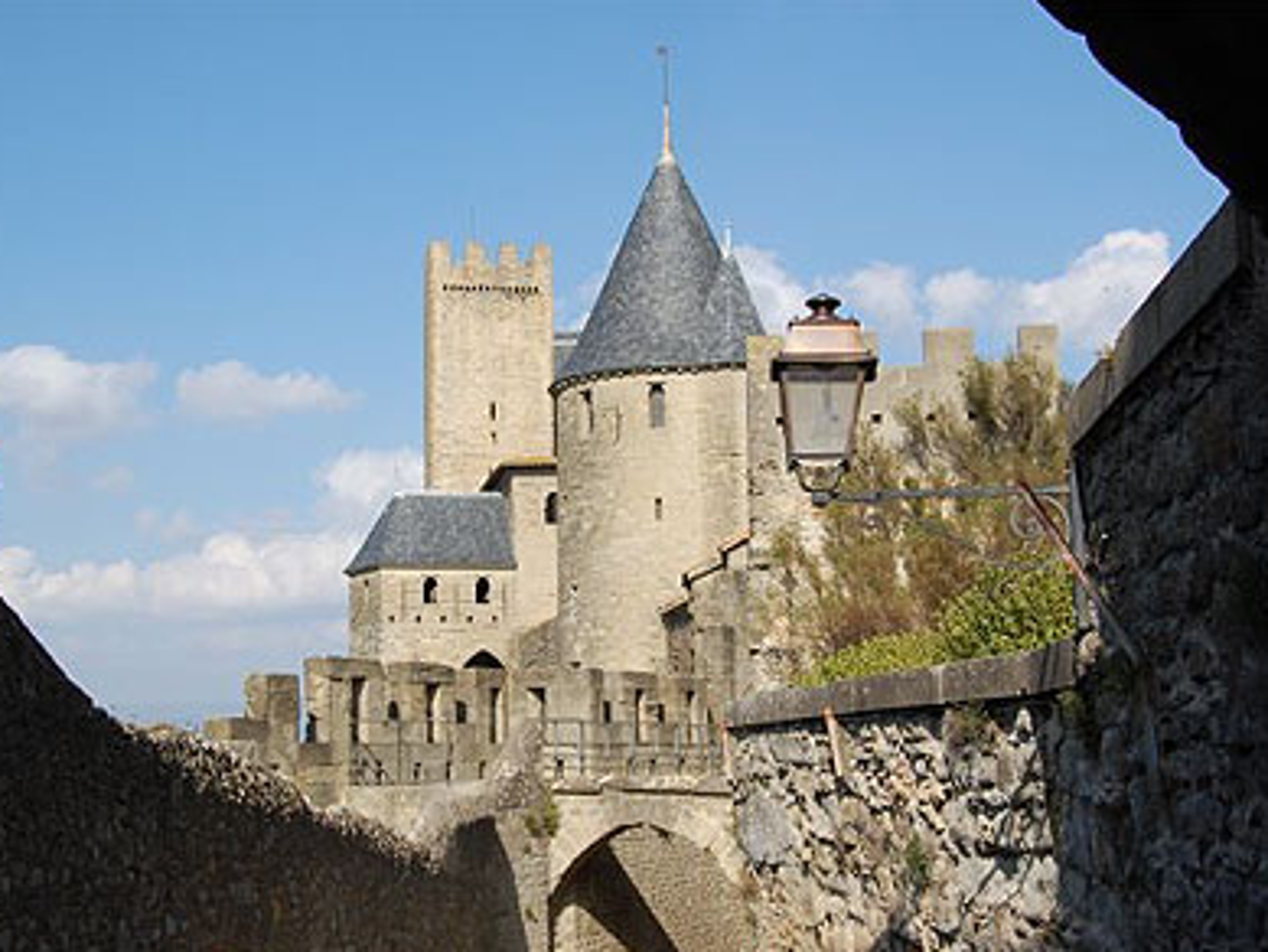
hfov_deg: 38.1
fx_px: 1832
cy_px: 486
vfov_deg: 29.1
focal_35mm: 50
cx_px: 554
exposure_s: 1/320
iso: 200
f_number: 9
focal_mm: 30
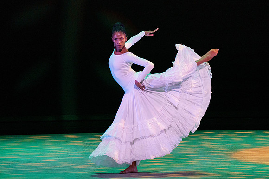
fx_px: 3213
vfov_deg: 3.2
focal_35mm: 430
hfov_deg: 4.8
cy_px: 92
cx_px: 136
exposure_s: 1/400
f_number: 6.3
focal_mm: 400
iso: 5000
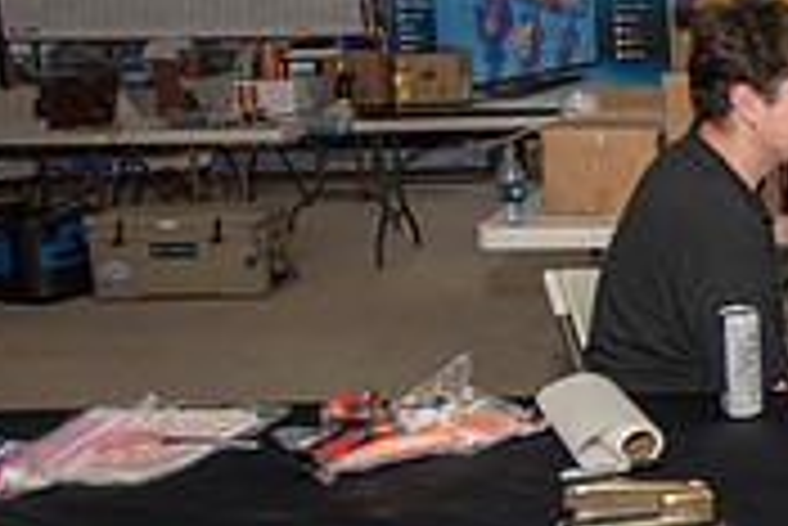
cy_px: 250
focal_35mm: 63
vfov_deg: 21.6
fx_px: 1380
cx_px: 986
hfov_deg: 27.4
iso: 250
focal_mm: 19
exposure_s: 1/250
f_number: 2.8
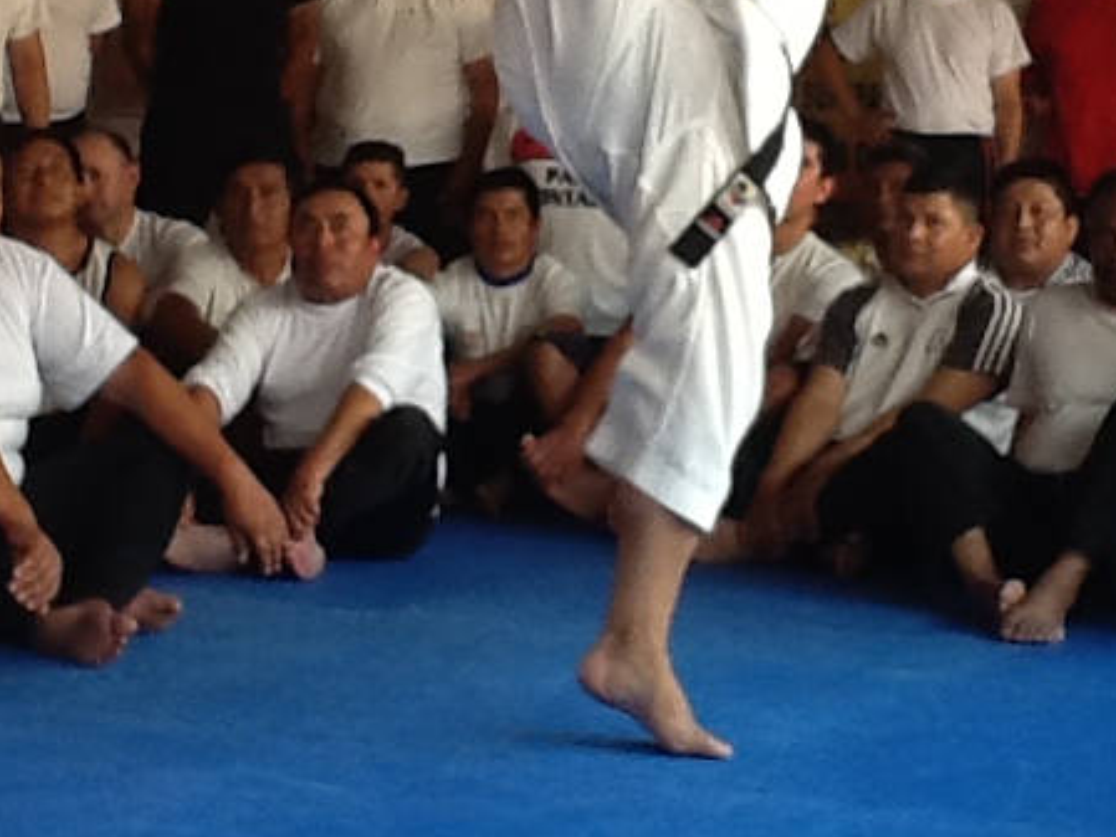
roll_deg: -1.1
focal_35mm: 94
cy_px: 107
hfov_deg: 20.8
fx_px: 3031
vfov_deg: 15.6
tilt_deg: +0.2
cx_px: 634
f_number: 2.4
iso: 50
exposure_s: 1/60
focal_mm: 2.03
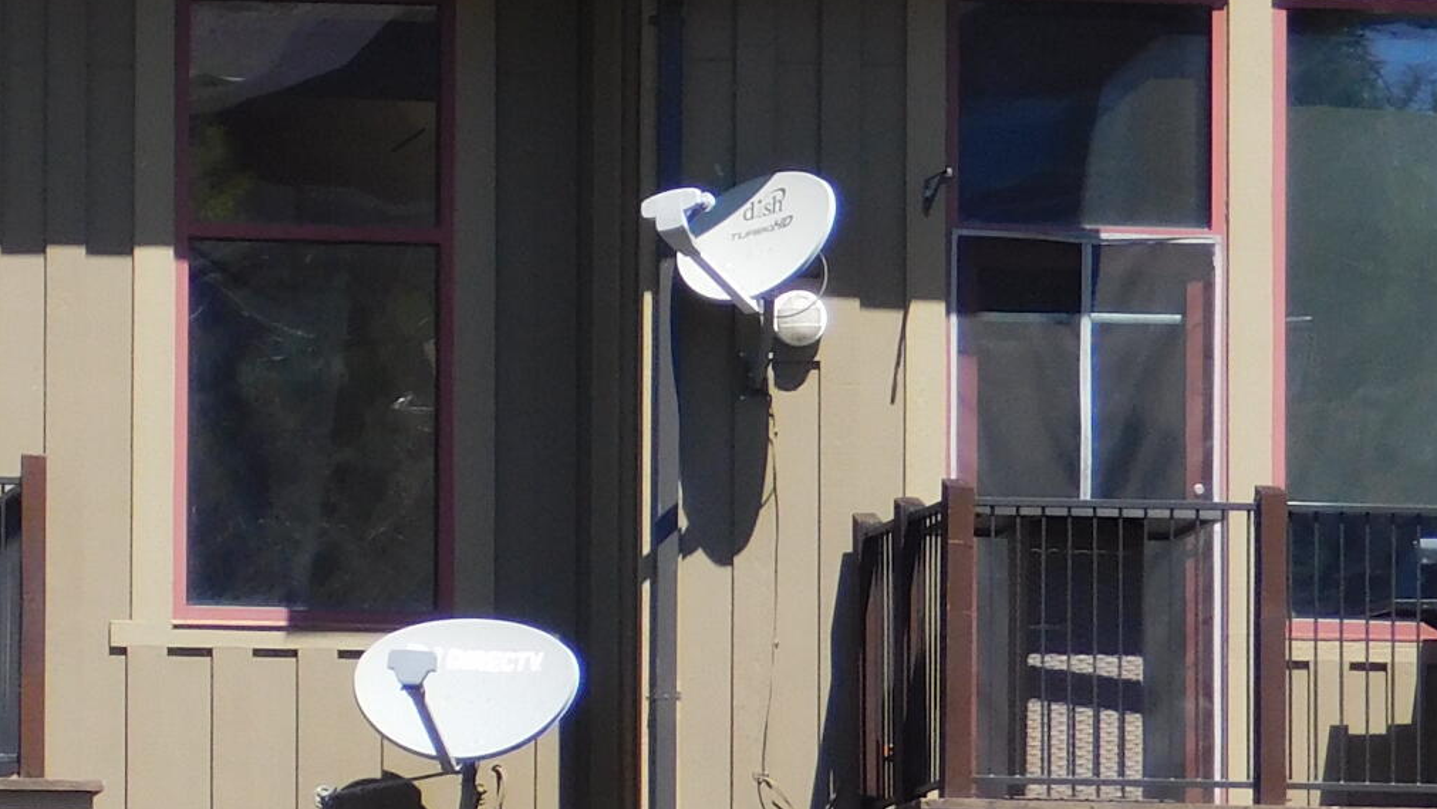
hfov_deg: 3.3
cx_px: 263
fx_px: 24885
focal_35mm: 653
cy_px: 159
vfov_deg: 1.9
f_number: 5.4
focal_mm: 35.9
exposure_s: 1/400
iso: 125
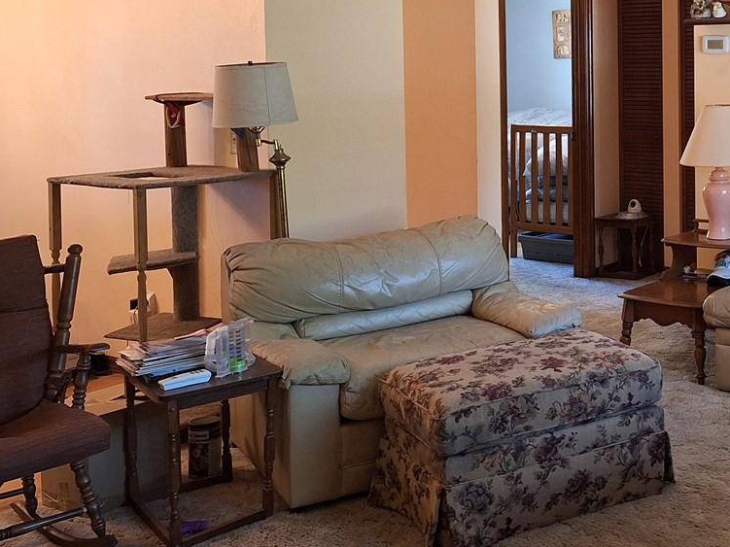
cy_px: 104
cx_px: 686
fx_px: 1033
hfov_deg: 36.0
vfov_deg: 29.0
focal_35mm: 49
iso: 250
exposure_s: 1/30
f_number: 1.8
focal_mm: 5.54
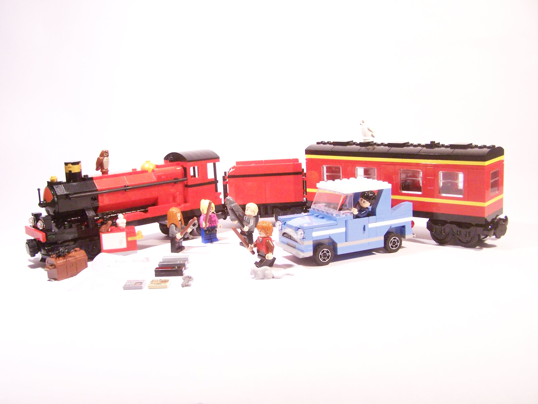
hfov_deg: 49.0
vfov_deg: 37.7
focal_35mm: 38
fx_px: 591
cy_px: 202
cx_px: 269
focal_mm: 6.3
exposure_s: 1/20
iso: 400
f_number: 3.2
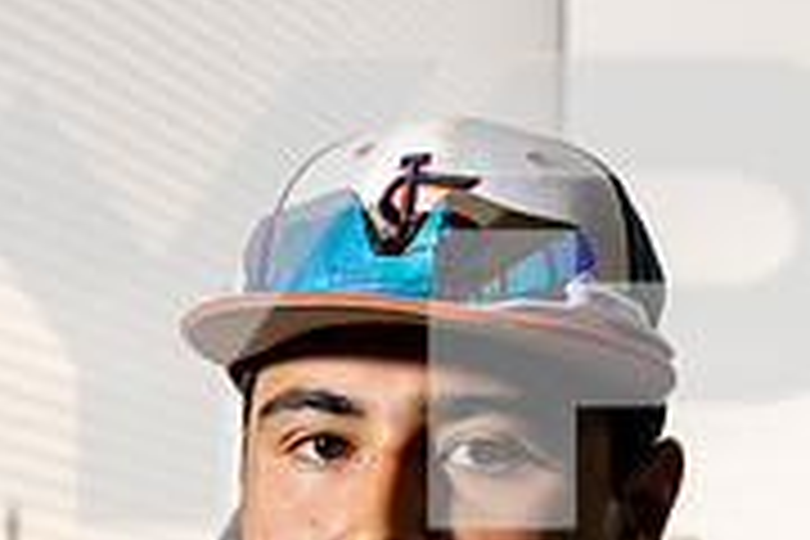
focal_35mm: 158
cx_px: 356
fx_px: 3555
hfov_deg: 13.0
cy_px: 839
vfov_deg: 8.5
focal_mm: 49
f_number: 6.3
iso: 400
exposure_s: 1/250
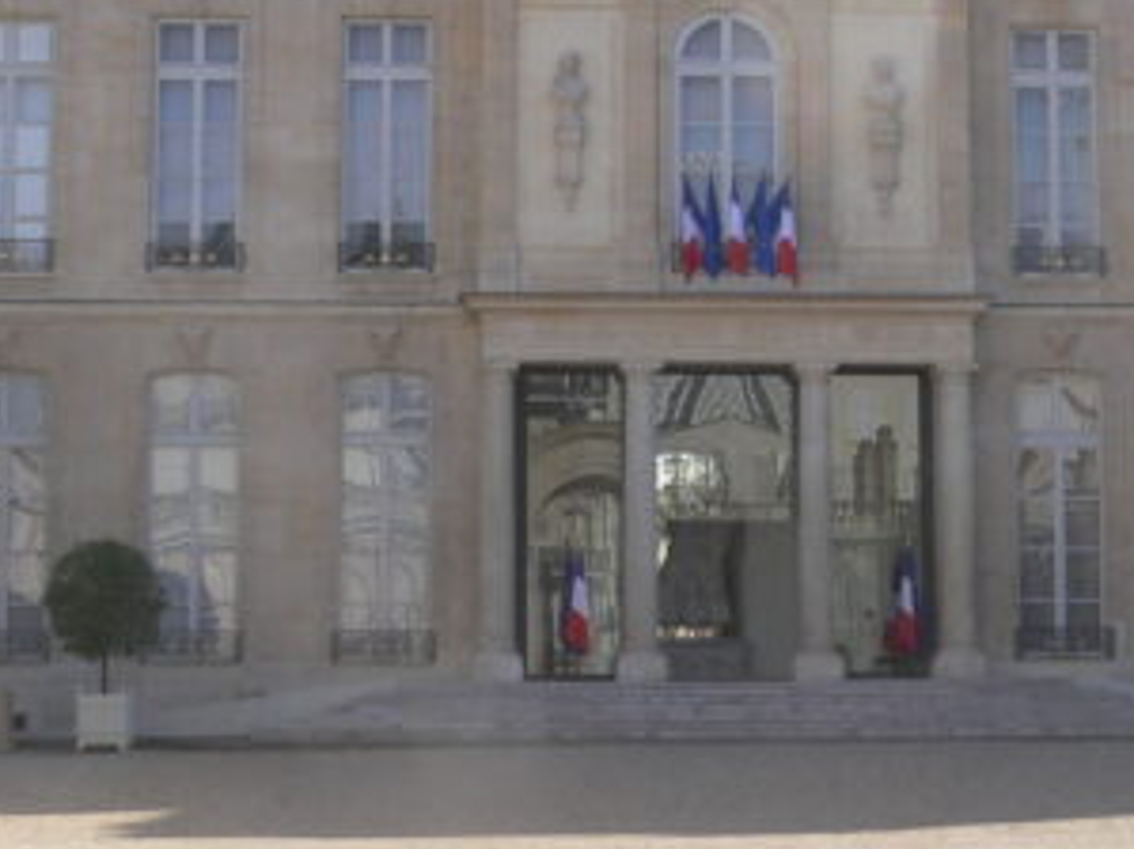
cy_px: 334
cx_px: 705
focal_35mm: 90
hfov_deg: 21.7
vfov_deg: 16.4
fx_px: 2947
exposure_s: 1/160
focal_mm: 7.4
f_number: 5.6
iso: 80
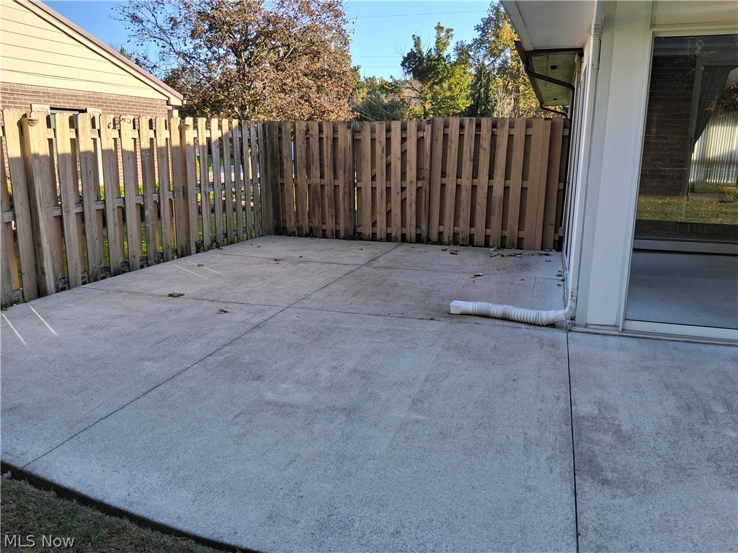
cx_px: 369
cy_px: 276
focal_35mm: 26
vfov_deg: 53.1
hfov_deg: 67.3
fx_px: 554
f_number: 1.8
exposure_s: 1/160
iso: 25
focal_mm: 3.98
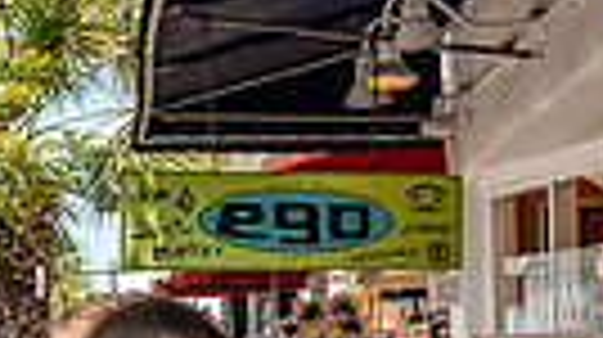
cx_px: 1170
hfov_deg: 11.7
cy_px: 185
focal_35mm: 166
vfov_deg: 7.3
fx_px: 2651
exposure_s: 1/160
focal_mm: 24
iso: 100
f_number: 6.3
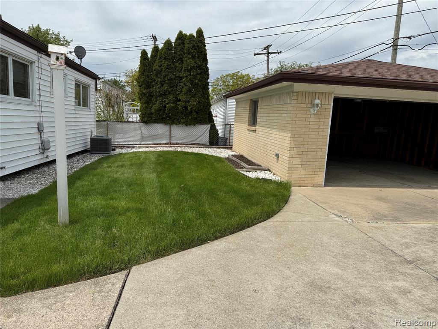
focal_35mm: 24
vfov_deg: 56.8
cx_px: 219
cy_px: 164
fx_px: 304
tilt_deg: -7.7
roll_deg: -2.9
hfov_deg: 71.6
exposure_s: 1/6711
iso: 80
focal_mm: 6.76
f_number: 1.78
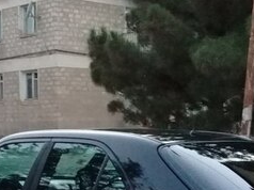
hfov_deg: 22.6
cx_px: 74
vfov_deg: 16.4
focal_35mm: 86
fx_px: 630
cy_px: 228
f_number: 2.2
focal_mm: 3.3
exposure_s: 1/25
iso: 500
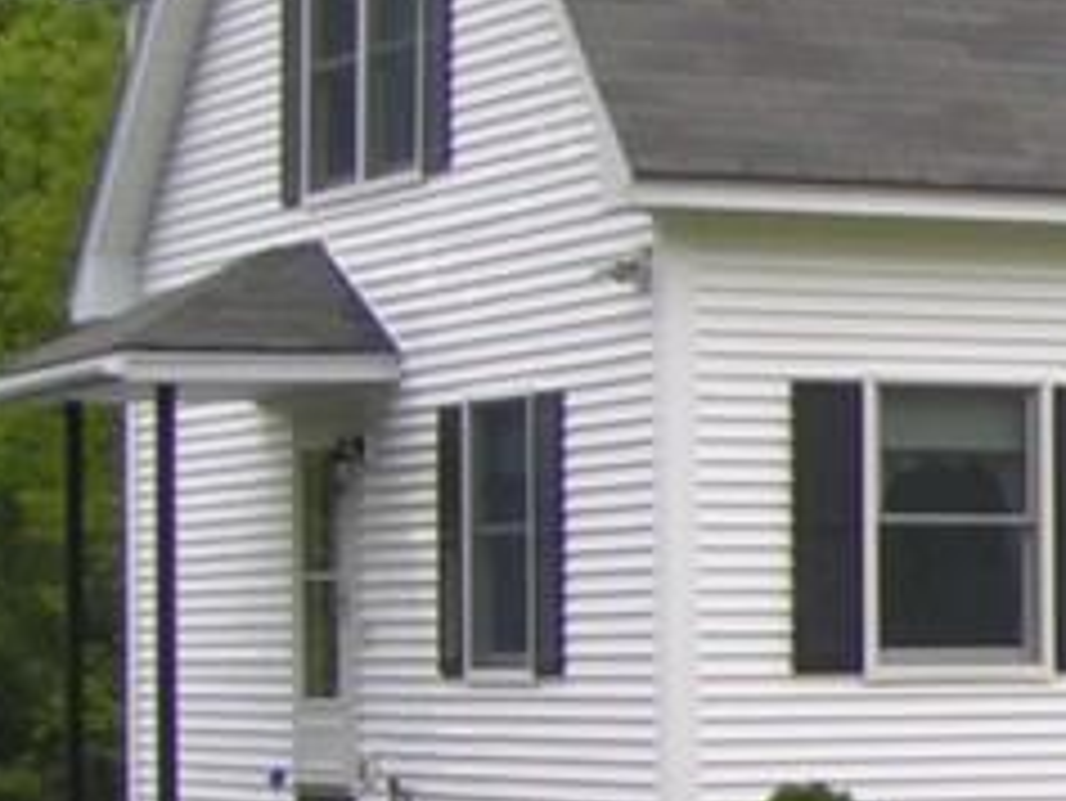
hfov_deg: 11.2
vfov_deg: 9.0
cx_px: 1912
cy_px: 616
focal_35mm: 164
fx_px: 5053
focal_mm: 5.8
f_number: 2.8
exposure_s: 1/500
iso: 80
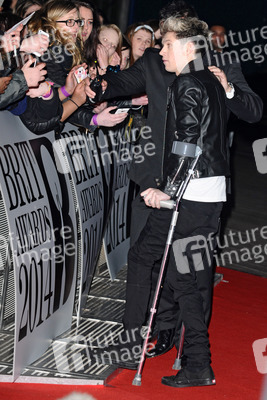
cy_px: 200
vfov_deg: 13.7
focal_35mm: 150
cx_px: 134
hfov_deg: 9.2
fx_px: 1667
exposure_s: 1/250
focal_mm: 100
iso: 320
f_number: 4.5
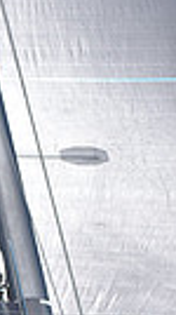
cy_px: 293
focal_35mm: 317
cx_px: -493
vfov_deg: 6.8
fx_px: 2640
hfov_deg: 3.6
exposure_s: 1/1250
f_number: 4
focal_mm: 70
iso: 250
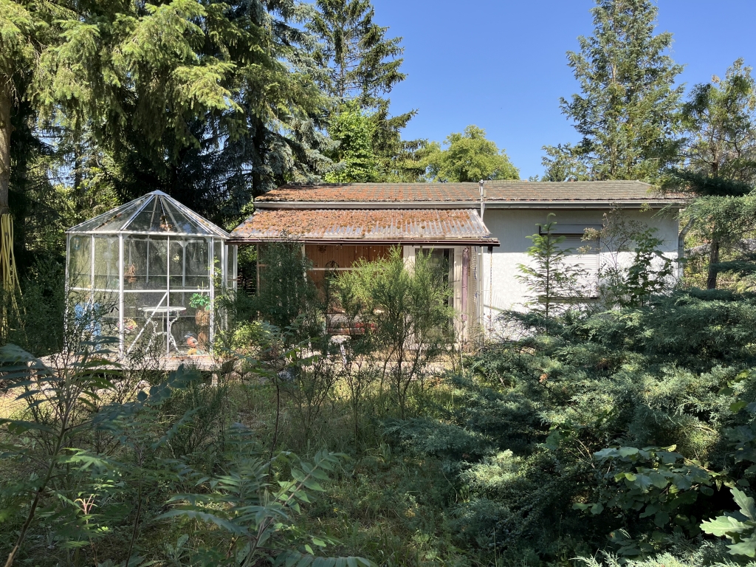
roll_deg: +0.9
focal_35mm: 26
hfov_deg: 67.3
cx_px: 378
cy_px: 284
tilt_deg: +0.3
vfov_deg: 53.1
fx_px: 568
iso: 50
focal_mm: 5.1
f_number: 1.6
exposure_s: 1/992
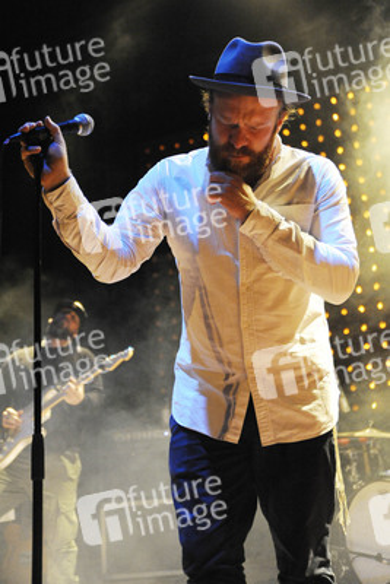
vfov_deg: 46.4
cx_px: 195
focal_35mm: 42
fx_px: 682
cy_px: 292
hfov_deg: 31.9
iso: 6400
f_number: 2.8
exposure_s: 1/125
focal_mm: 42
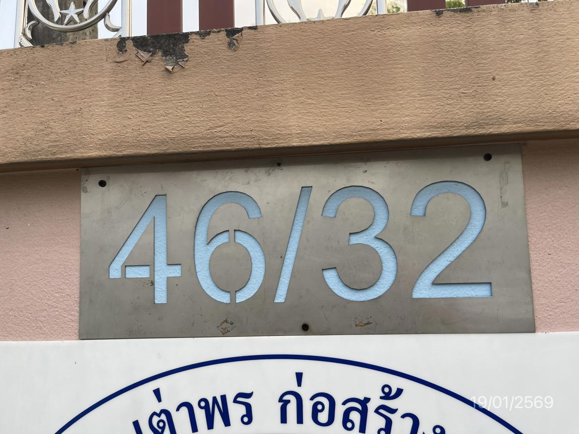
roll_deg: +1.8
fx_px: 418
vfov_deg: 54.9
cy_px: 217
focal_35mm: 25
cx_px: 290
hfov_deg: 69.4
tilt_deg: +4.5
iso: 32
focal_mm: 5.1
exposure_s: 1/253
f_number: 1.6
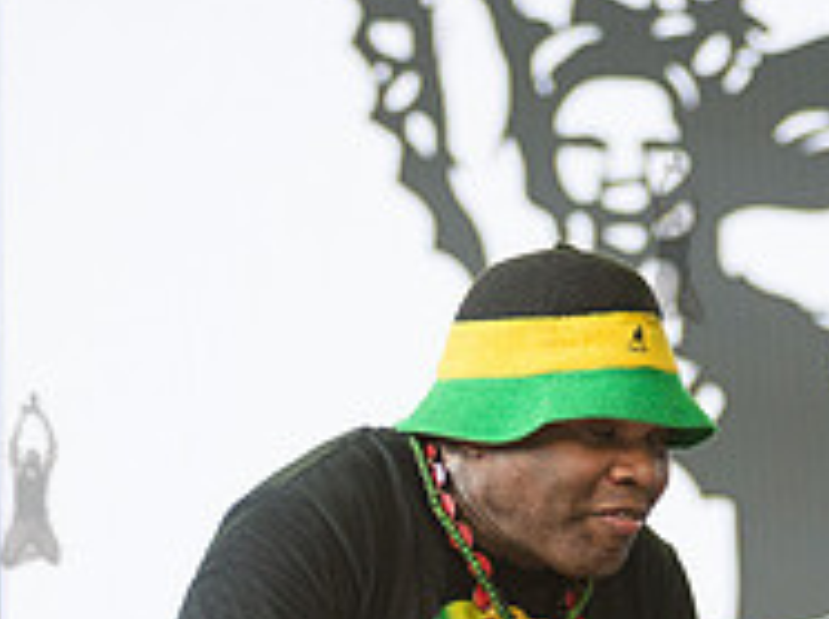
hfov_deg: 5.6
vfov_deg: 4.2
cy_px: 719
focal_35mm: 352
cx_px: 521
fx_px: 8419
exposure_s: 1/1250
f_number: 2.8
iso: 1250
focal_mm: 105
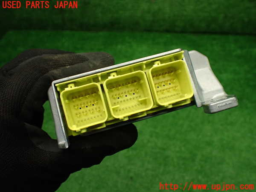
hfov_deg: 60.0
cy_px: 96
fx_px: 222
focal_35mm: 30
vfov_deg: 46.8
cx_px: 128
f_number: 2.3
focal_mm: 5.4
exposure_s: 1/125
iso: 320
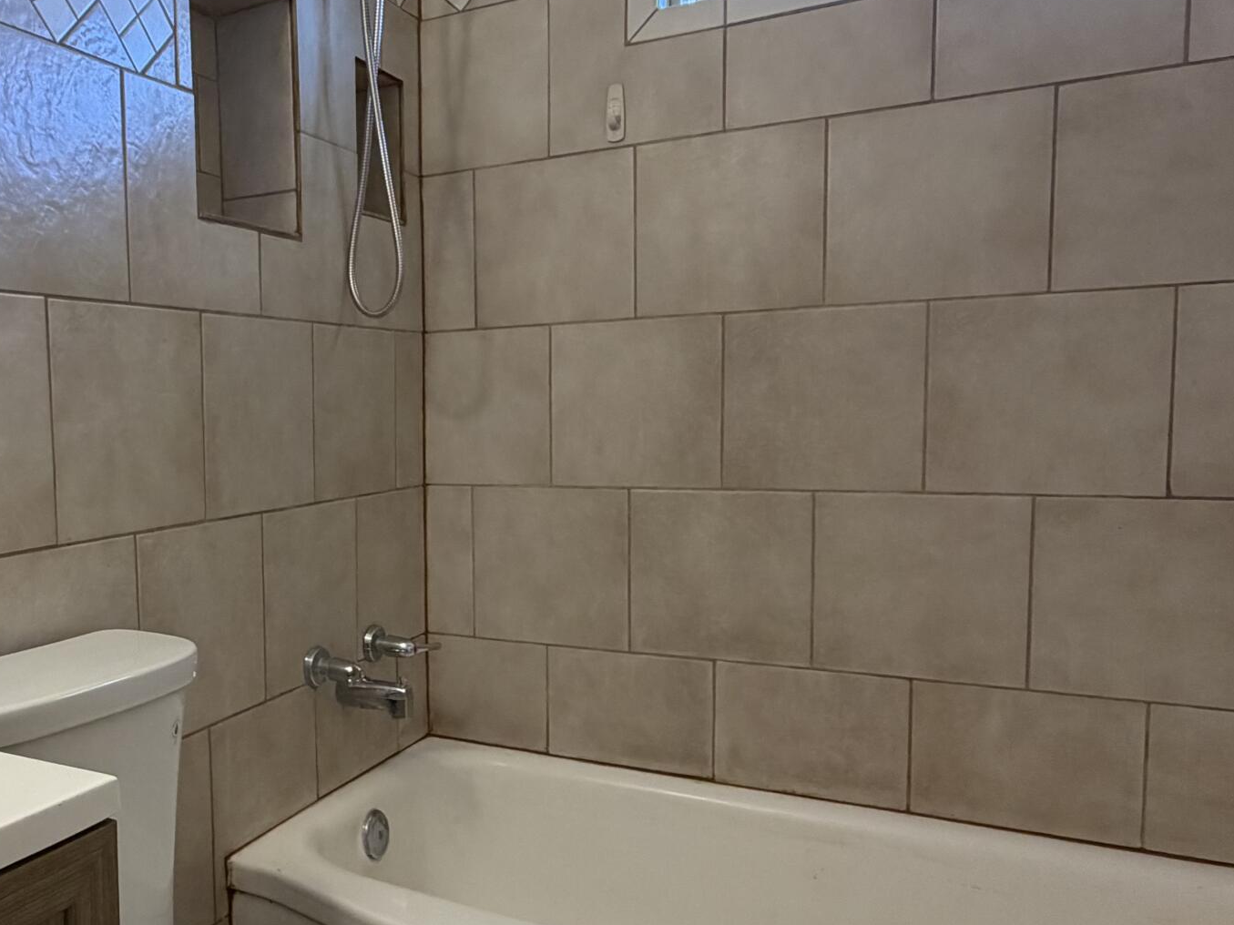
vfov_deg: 45.4
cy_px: 501
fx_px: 1105
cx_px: 290
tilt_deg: -5.1
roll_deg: +1.6
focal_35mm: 31
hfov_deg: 55.2
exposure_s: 1/60
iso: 250
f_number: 2.2
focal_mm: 2.22
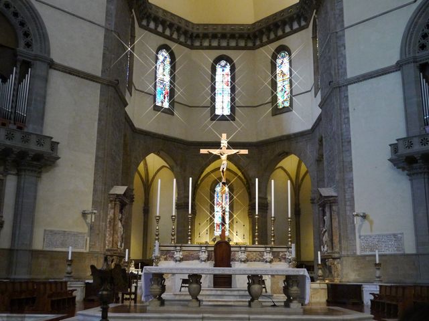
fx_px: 496
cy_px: 160
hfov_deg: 46.8
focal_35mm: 40
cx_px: 214
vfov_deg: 36.0
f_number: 4.5
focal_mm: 20
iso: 1600
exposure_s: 1/13
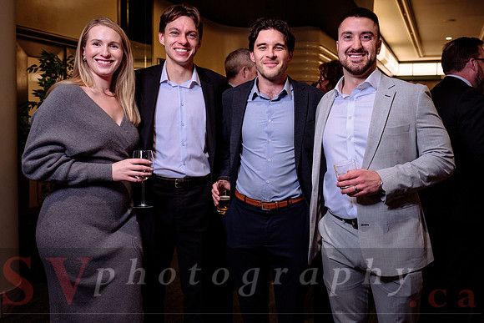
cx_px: 271
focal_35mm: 33
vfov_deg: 40.5
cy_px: 142
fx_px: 437
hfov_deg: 57.8
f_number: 4
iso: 800
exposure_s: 1/40
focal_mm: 29
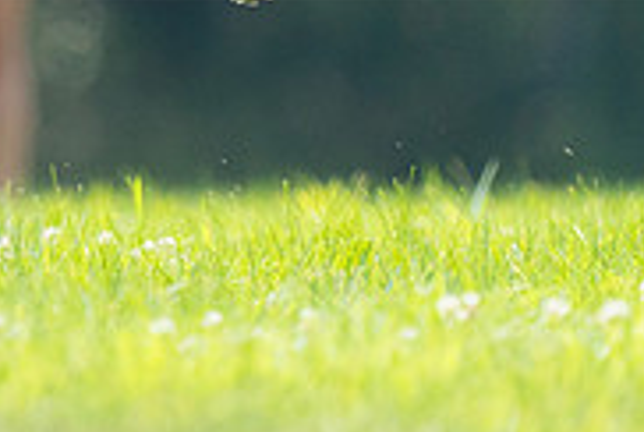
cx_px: 117
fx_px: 34169
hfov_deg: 1.1
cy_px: -58
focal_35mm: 1907
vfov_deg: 0.7
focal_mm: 600
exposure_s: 1/4000
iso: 3200
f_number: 6.3
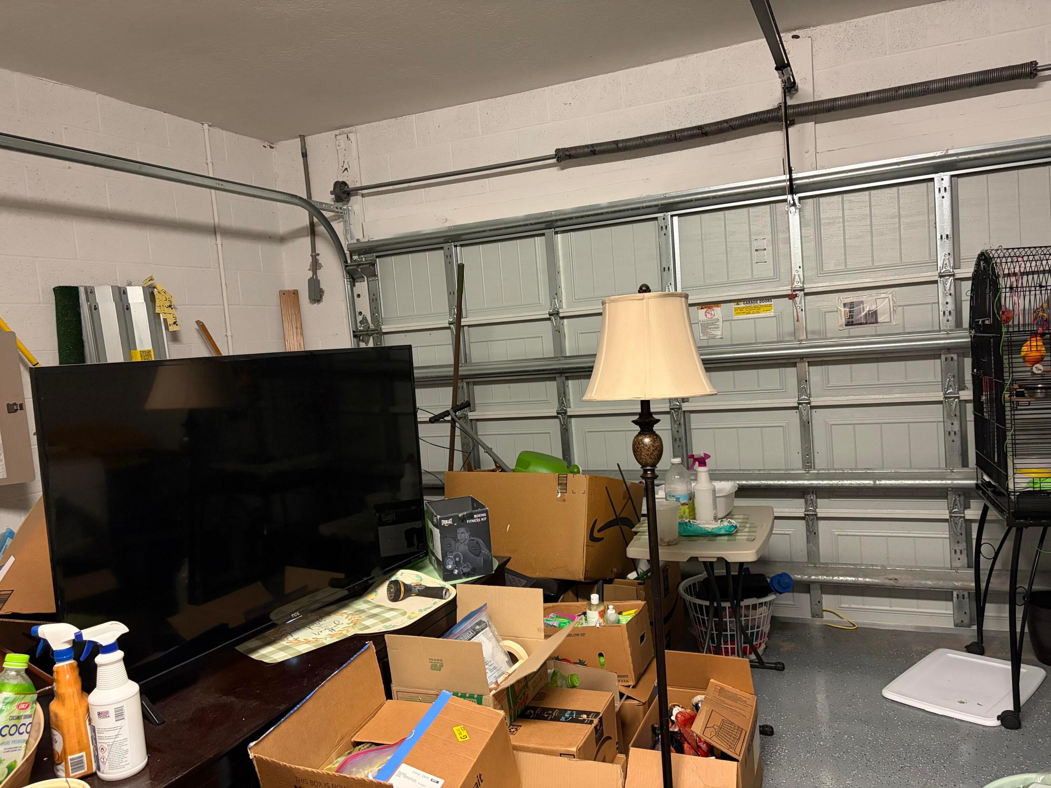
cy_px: 394
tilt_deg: -3.1
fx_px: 789
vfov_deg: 53.1
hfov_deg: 67.3
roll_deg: +5.2
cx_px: 526
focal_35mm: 26
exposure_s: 1/30
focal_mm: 5.96
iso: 500
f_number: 1.6
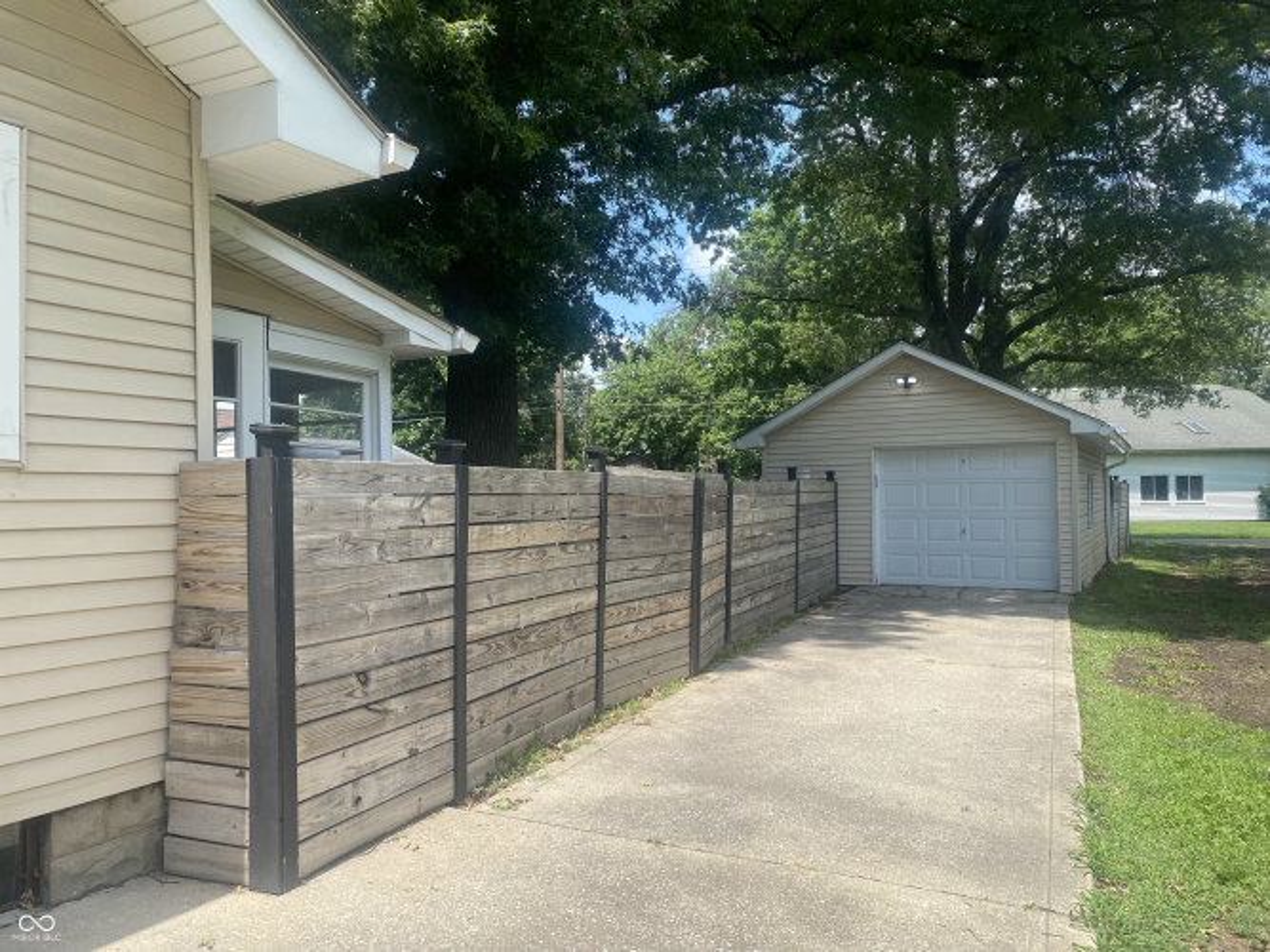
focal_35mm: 26
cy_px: 476
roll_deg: +1.1
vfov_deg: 53.0
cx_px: 635
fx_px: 954
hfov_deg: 67.3
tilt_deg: -0.1
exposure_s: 1/1543
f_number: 1.8
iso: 32
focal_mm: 4.25
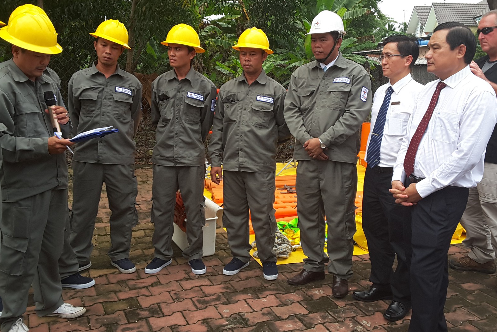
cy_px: 151
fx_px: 566
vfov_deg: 32.6
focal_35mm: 41
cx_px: 247
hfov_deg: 47.4
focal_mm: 2.9
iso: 40
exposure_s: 1/445
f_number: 1.9
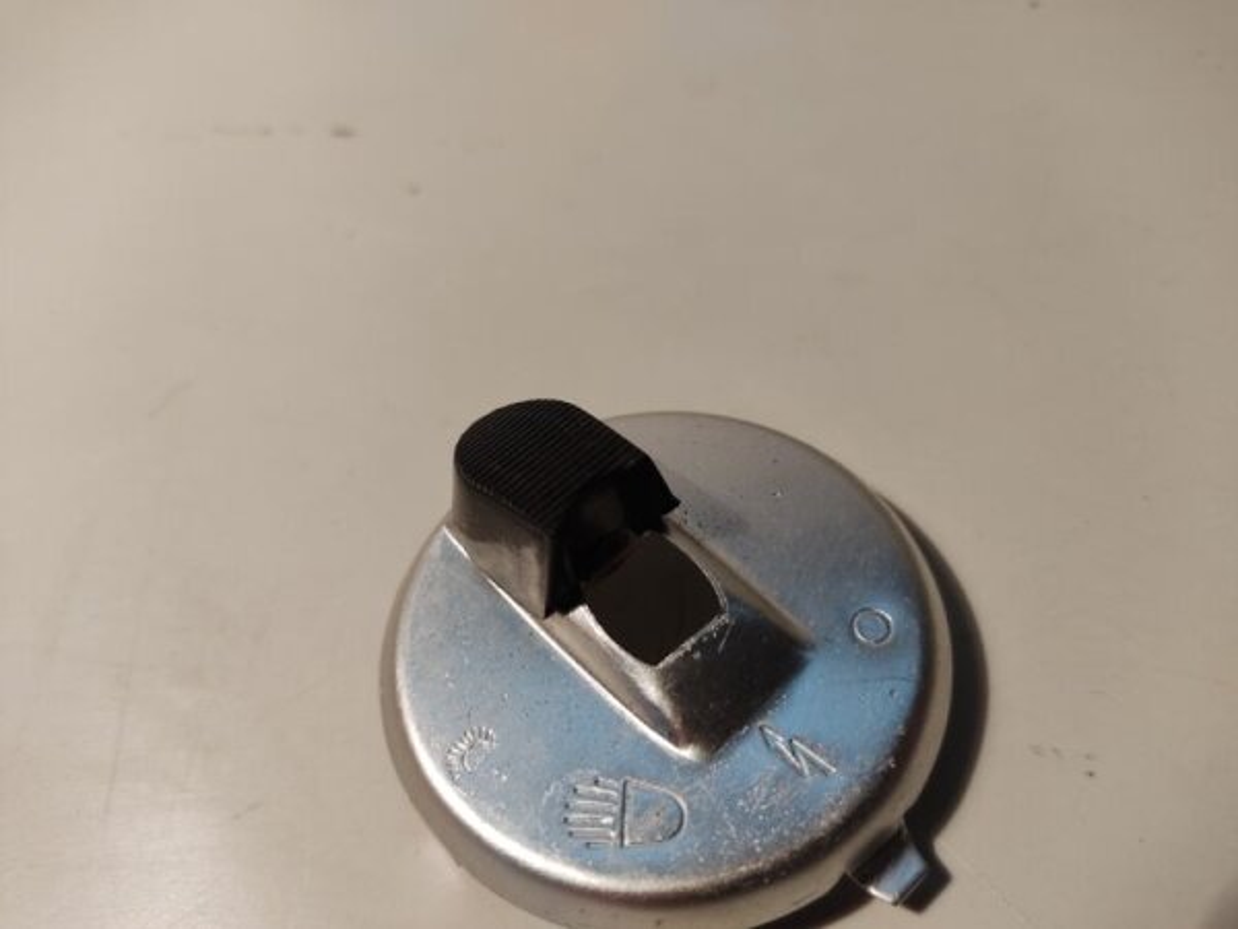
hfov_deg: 67.3
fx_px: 930
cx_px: 619
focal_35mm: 26
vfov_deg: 53.1
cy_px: 464
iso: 189
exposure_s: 1/50
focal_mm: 4.74
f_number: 1.79
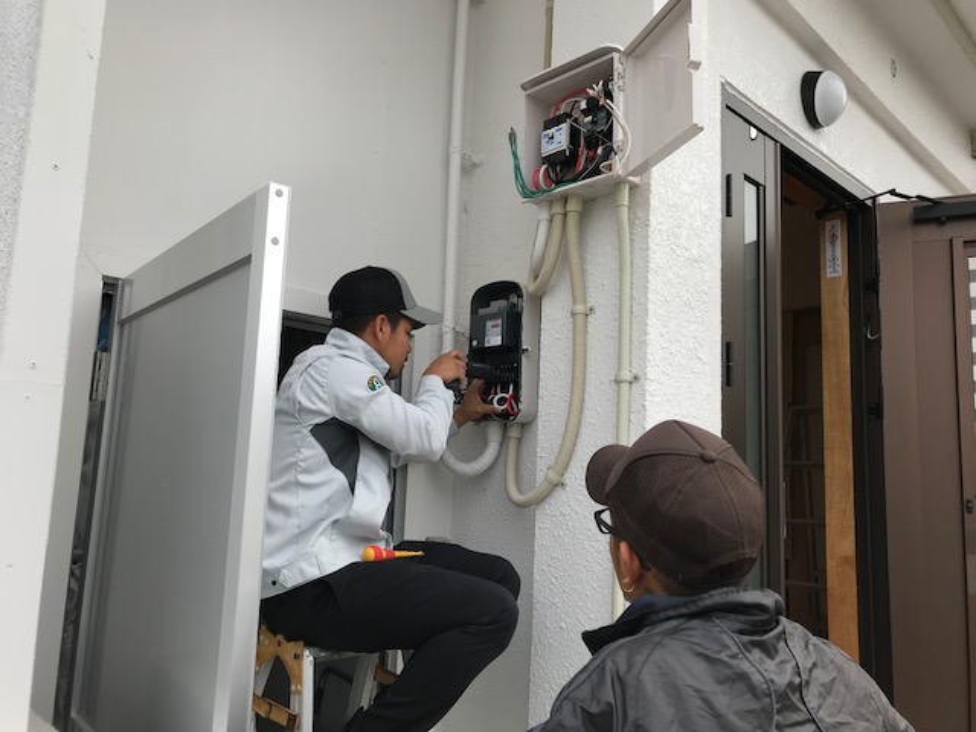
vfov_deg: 49.7
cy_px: 366
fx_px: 789
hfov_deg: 63.4
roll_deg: -2.6
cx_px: 488
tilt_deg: +9.3
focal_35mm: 28
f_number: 1.8
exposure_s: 1/293
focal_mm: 3.99
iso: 20
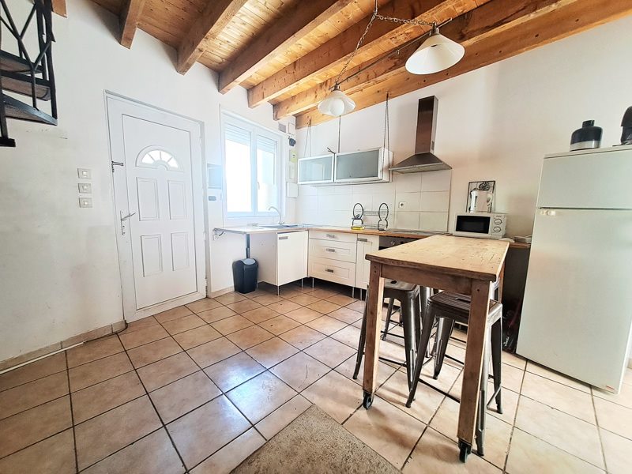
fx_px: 237
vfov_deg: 89.9
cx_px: 316
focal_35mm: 13
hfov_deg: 106.2
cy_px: 237
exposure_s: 1/50
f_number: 2.2
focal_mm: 1.42
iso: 125
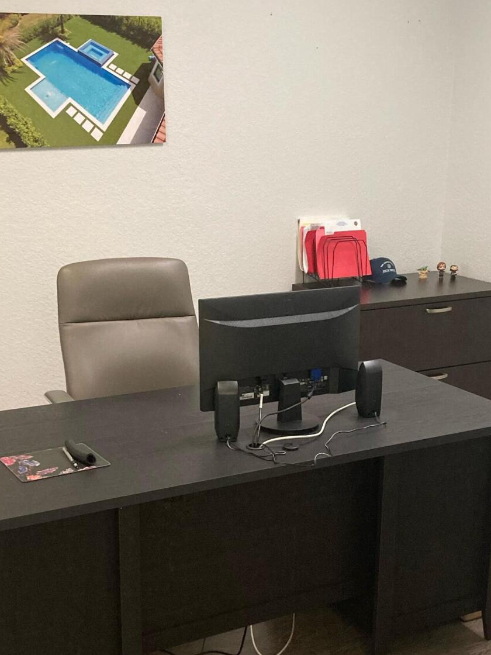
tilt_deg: -16.1
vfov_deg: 38.1
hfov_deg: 29.1
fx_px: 946
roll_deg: -1.2
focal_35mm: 50
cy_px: 389
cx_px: 247
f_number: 1.8
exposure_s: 1/60
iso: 250
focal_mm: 3.99
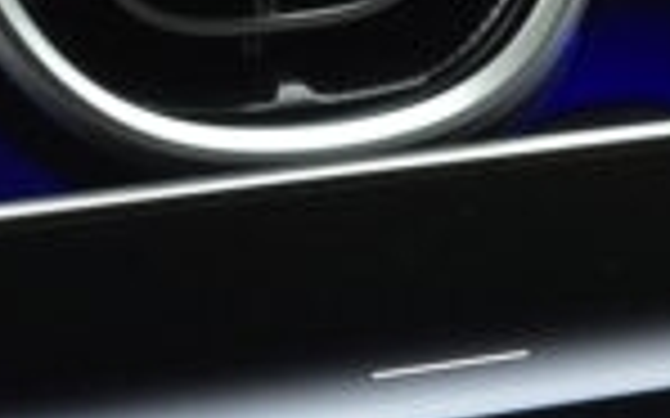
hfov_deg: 9.0
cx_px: 450
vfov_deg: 5.5
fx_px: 4235
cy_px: 890
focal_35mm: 232
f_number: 3.8
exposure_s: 1/100
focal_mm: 22
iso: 1600
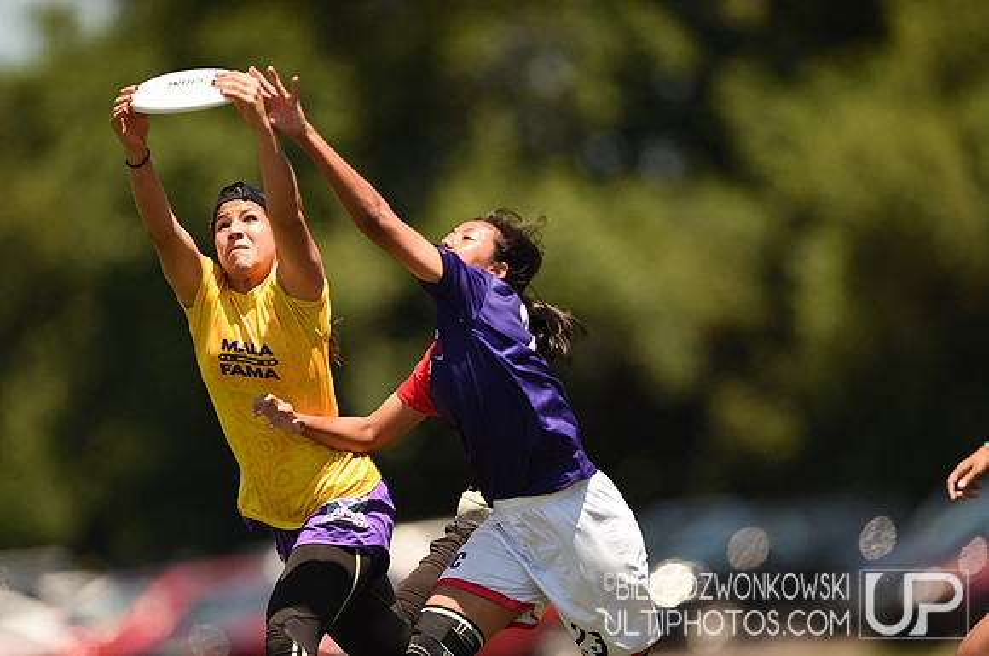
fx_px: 10973
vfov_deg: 3.4
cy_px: 328
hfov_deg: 5.2
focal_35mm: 400
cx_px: 494
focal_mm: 400
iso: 100
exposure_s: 1/1250
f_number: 2.8
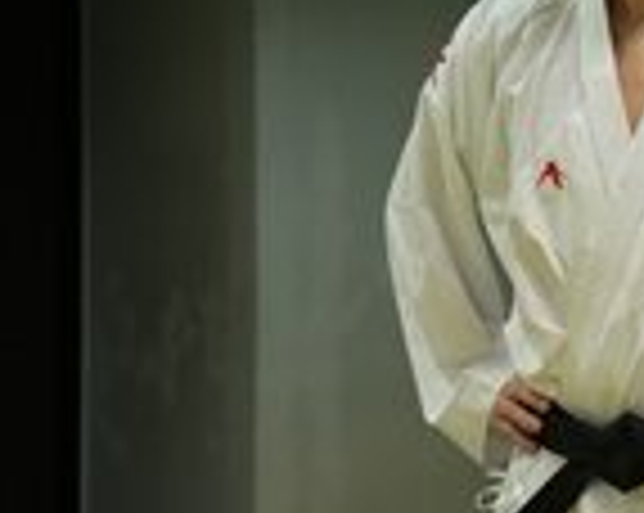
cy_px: 142
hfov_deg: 16.9
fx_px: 2056
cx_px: 820
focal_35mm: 108
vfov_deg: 14.2
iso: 3200
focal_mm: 41
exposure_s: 1/200
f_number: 2.8
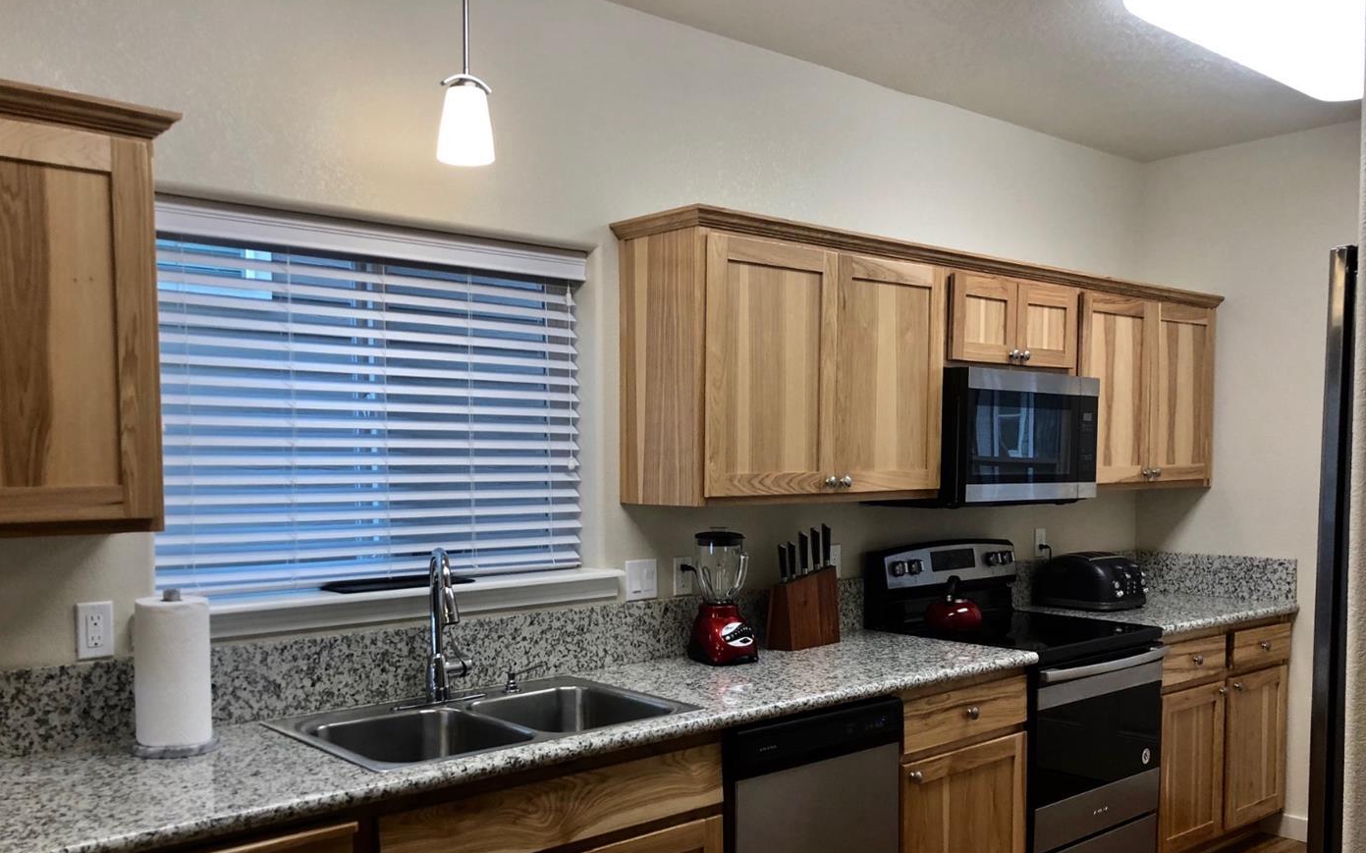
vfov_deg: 39.1
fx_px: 1191
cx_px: 635
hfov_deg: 59.6
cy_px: 543
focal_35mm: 32
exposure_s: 1/40
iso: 25
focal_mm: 4
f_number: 1.8
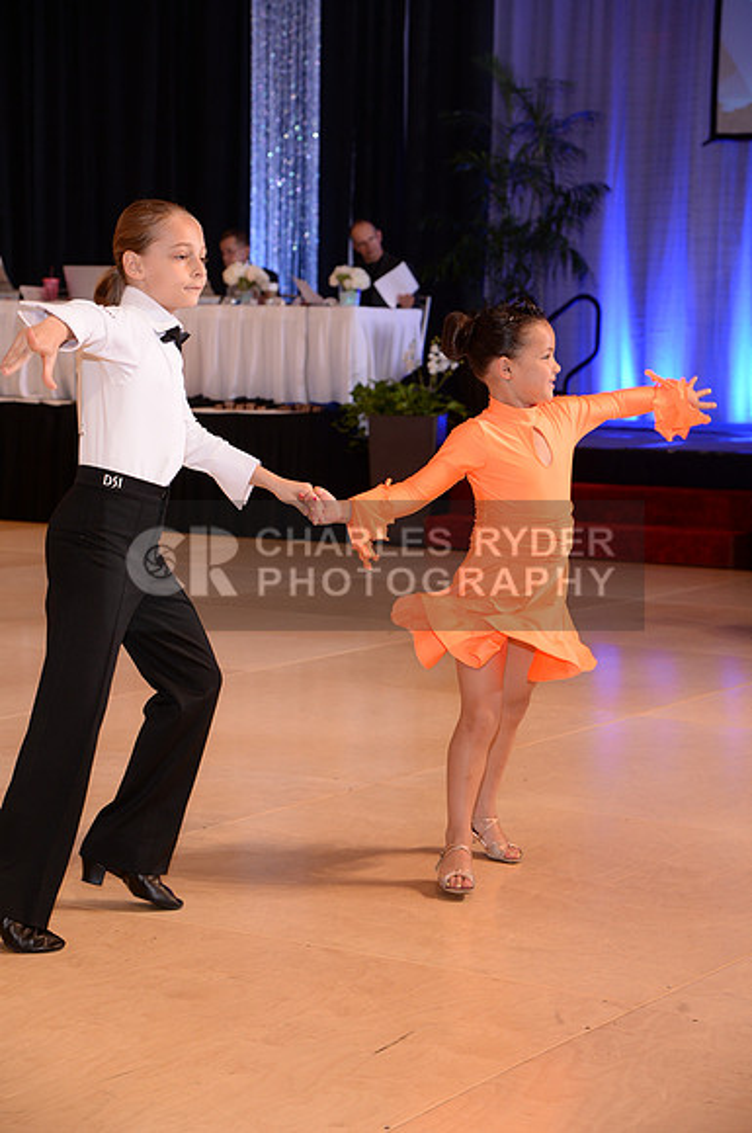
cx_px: 376
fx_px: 2451
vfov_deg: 26.0
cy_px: 566
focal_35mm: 78
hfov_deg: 17.4
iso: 1250
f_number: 5.6
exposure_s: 1/250
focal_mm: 78
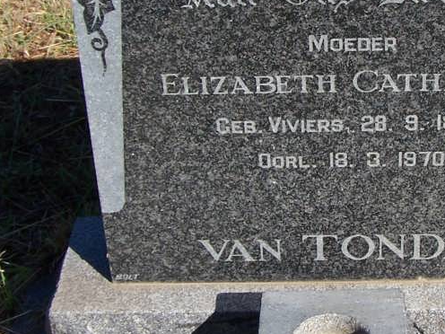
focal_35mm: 92
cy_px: 96
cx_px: 379
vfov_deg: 16.0
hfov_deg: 21.0
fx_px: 1183
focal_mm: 6.3
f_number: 4
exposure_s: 1/750
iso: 80
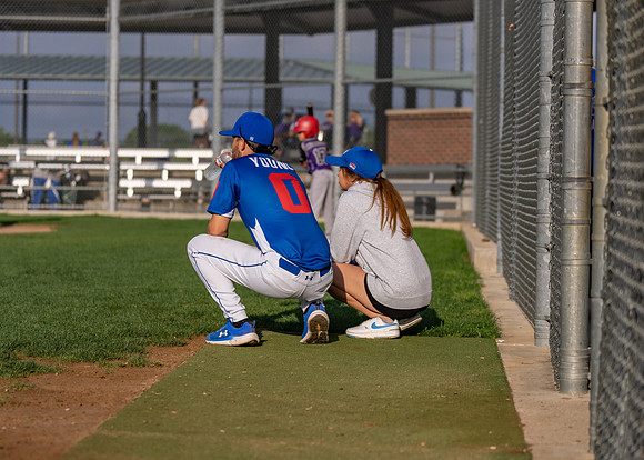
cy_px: 232
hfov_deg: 20.1
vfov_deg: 14.4
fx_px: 1814
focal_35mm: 99
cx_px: 330
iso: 250
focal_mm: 75
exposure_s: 1/6400
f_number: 2.8
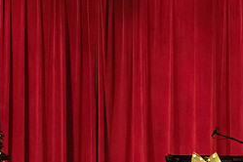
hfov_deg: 4.0
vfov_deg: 2.7
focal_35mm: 510
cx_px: 196
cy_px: 155
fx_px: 3442
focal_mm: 209
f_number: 6.3
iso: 10000
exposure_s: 1/250
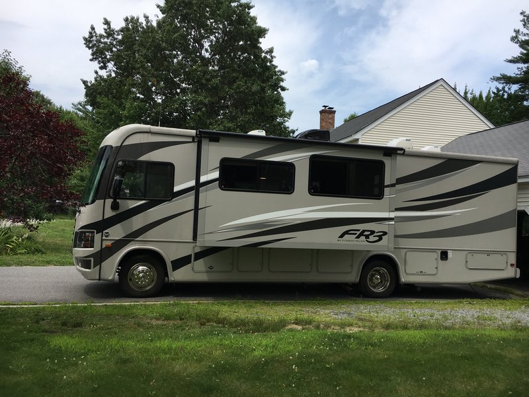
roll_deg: -0.9
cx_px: 264
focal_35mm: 29
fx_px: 443
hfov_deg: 61.7
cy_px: 198
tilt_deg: +3.2
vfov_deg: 48.2
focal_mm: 4.15
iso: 25
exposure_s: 1/1261
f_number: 2.2
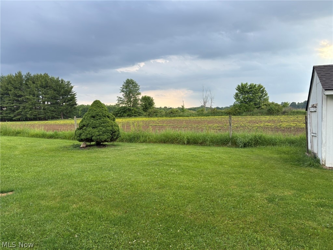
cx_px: 166
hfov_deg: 67.3
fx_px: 250
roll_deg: +2.2
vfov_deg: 53.1
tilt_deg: -3.3
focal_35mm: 26
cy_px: 125
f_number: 1.6
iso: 50
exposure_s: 1/791
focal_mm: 5.96
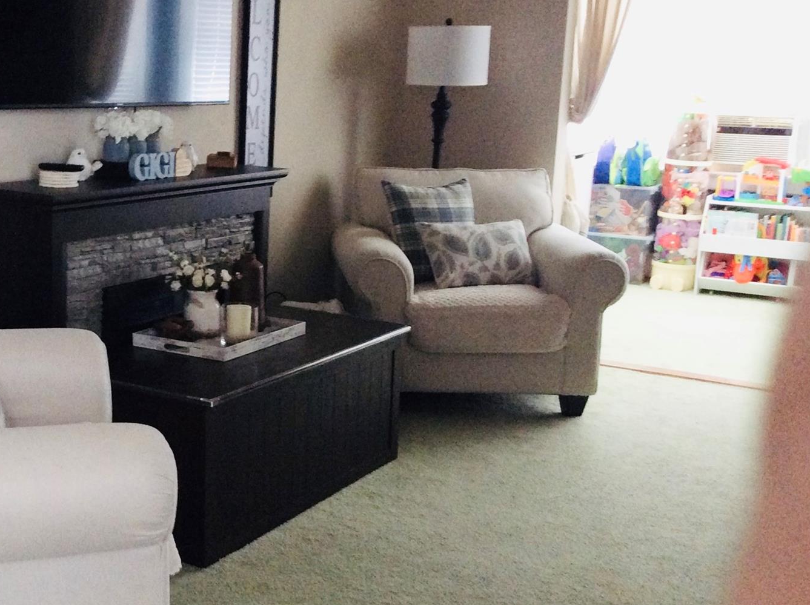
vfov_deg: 29.6
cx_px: 197
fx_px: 1145
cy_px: 327
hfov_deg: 37.9
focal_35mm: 49
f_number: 2.4
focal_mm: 3.3
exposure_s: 1/24
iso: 160
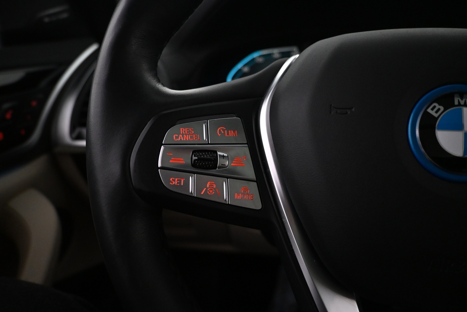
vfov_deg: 53.1
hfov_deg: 73.7
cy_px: 156
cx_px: 234
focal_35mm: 24
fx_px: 311
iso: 3200
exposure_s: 1/100
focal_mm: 16
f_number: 3.5
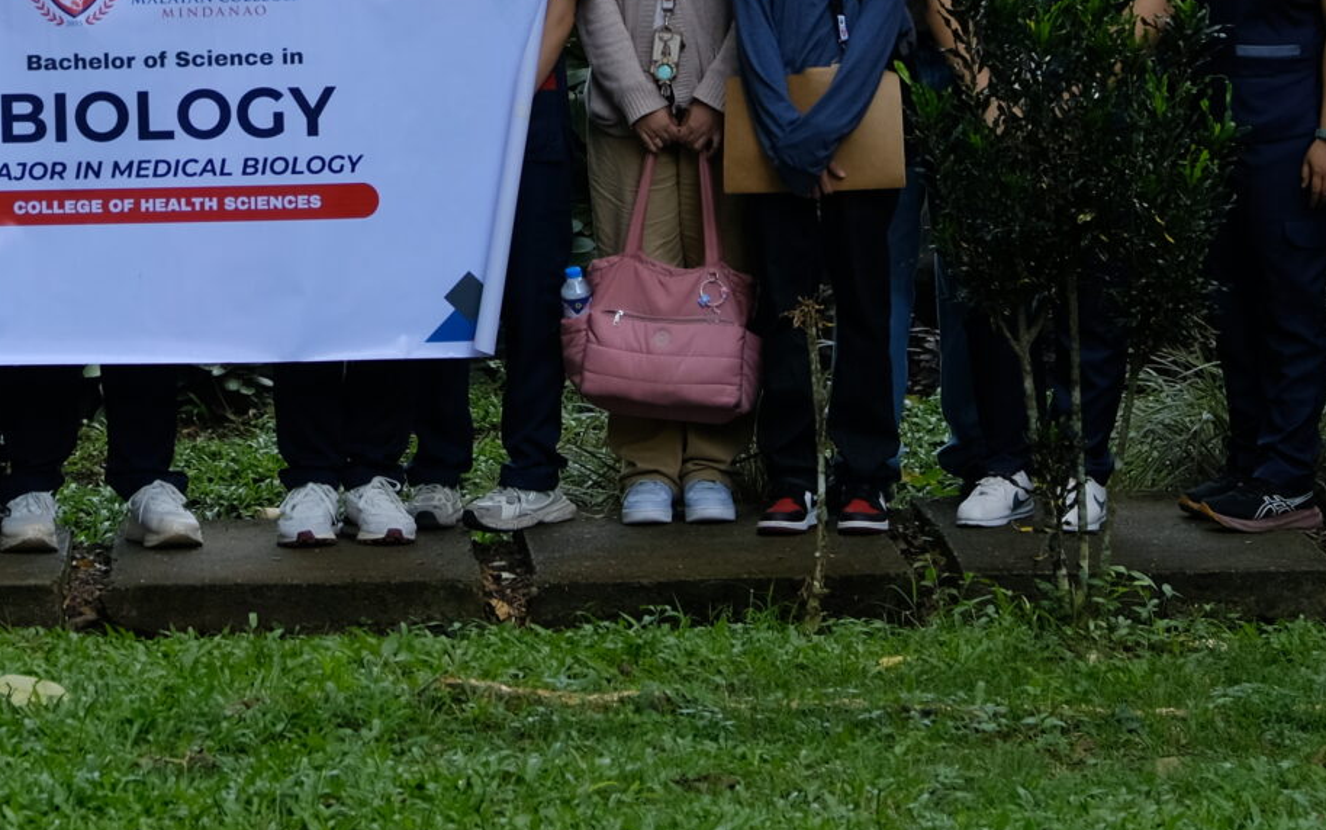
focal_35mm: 214
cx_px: 59
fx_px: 7736
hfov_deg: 9.7
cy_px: -246
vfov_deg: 6.1
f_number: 5
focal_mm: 50
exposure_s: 1/105
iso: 200
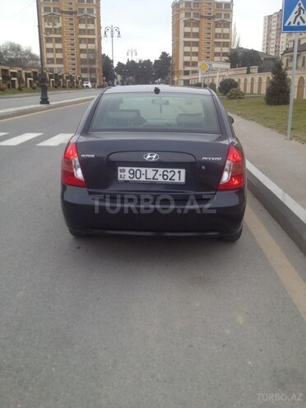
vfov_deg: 52.6
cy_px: 204
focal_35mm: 35
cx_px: 153
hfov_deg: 40.7
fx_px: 413
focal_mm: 4.28
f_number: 2.4
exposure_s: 1/142
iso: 50
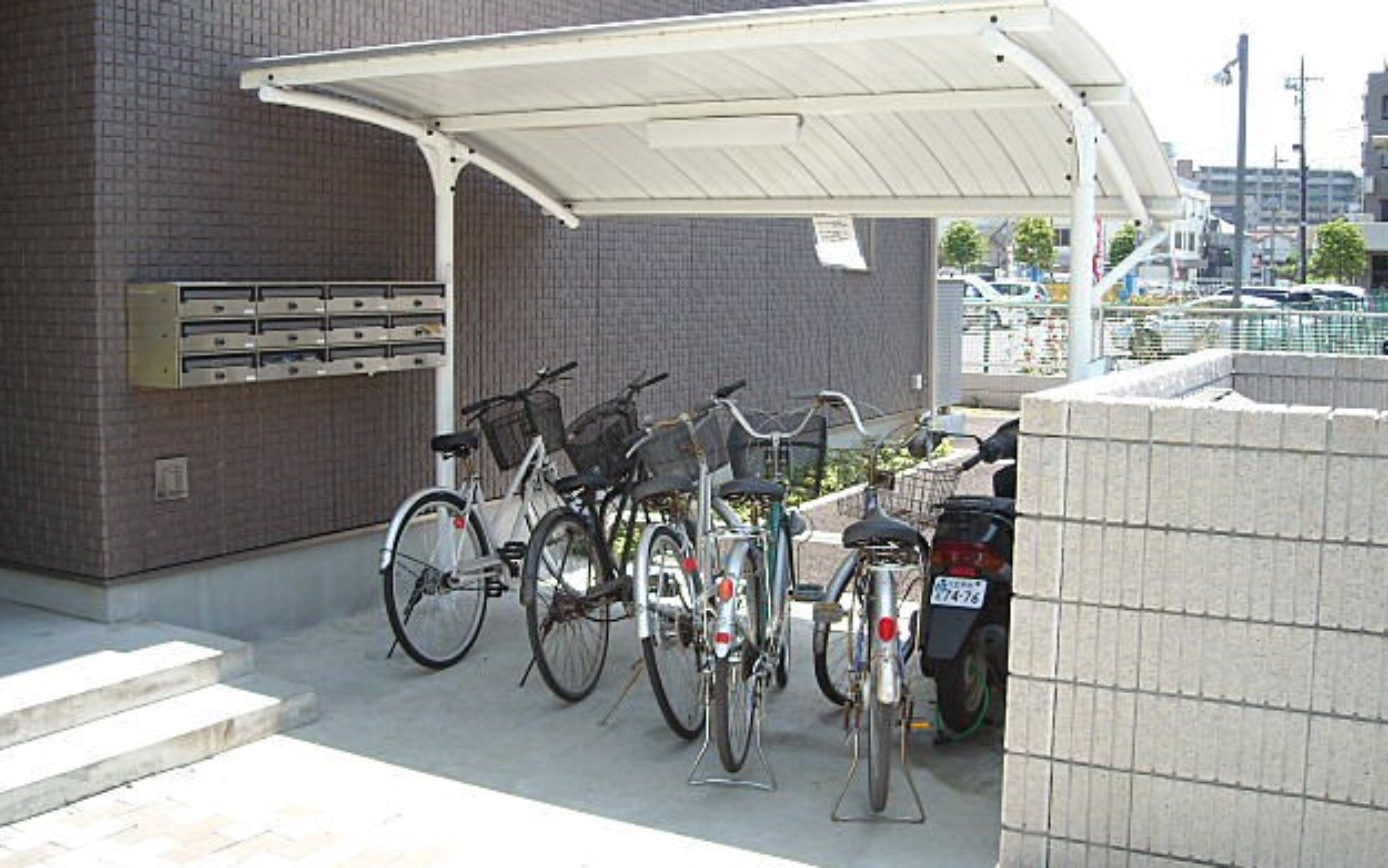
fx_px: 1438
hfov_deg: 51.5
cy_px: 373
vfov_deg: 33.6
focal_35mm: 38
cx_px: 688
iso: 64
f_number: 2.8
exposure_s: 1/323
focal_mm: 5.7
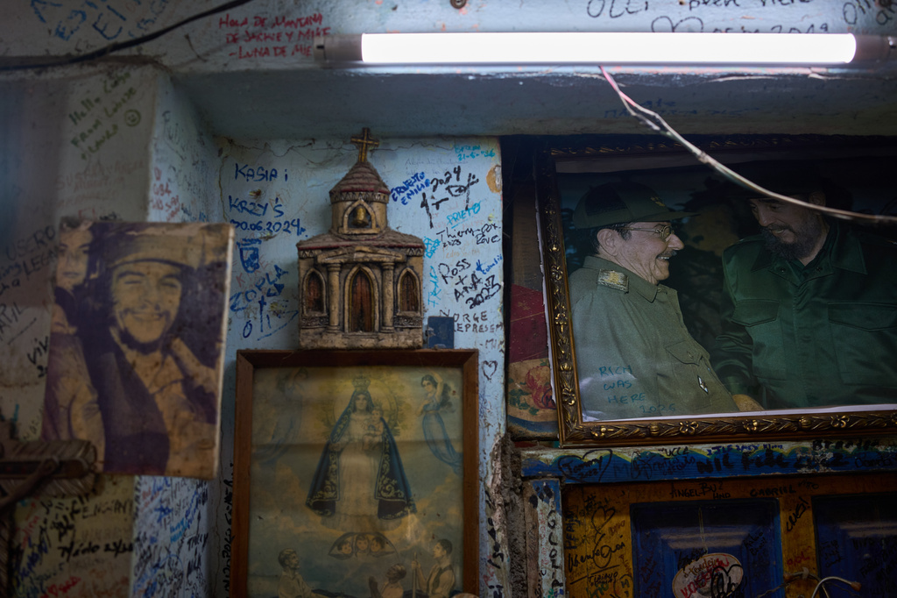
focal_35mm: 35
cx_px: 448
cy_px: 299
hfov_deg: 54.4
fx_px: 872
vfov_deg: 37.8
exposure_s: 1/80
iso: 400
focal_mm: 35
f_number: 3.5
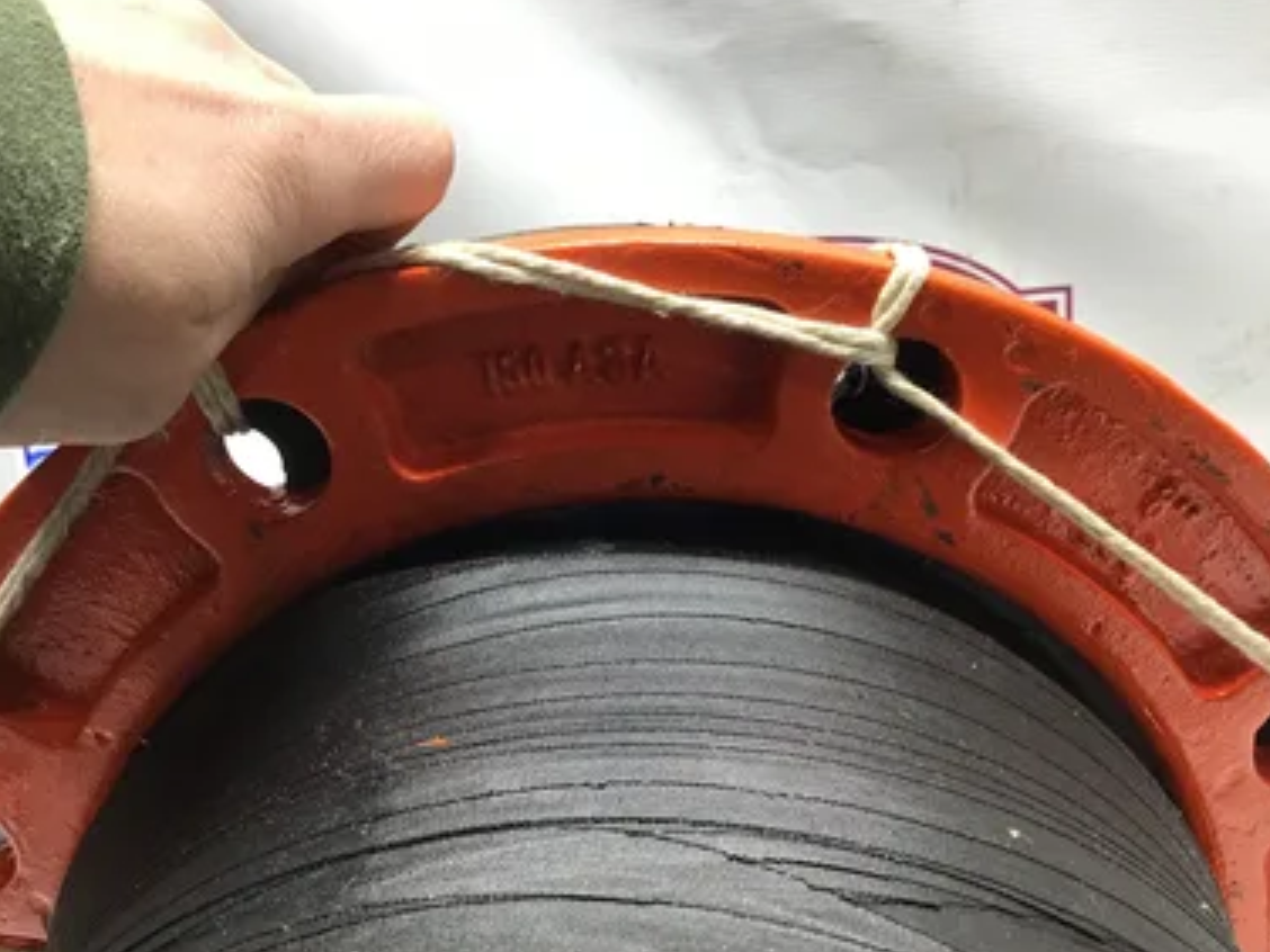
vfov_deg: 42.9
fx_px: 1211
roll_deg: +6.9
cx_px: 615
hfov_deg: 55.3
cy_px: 476
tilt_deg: -16.1
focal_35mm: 33
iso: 25
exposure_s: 1/40
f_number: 2.4
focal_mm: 3.3
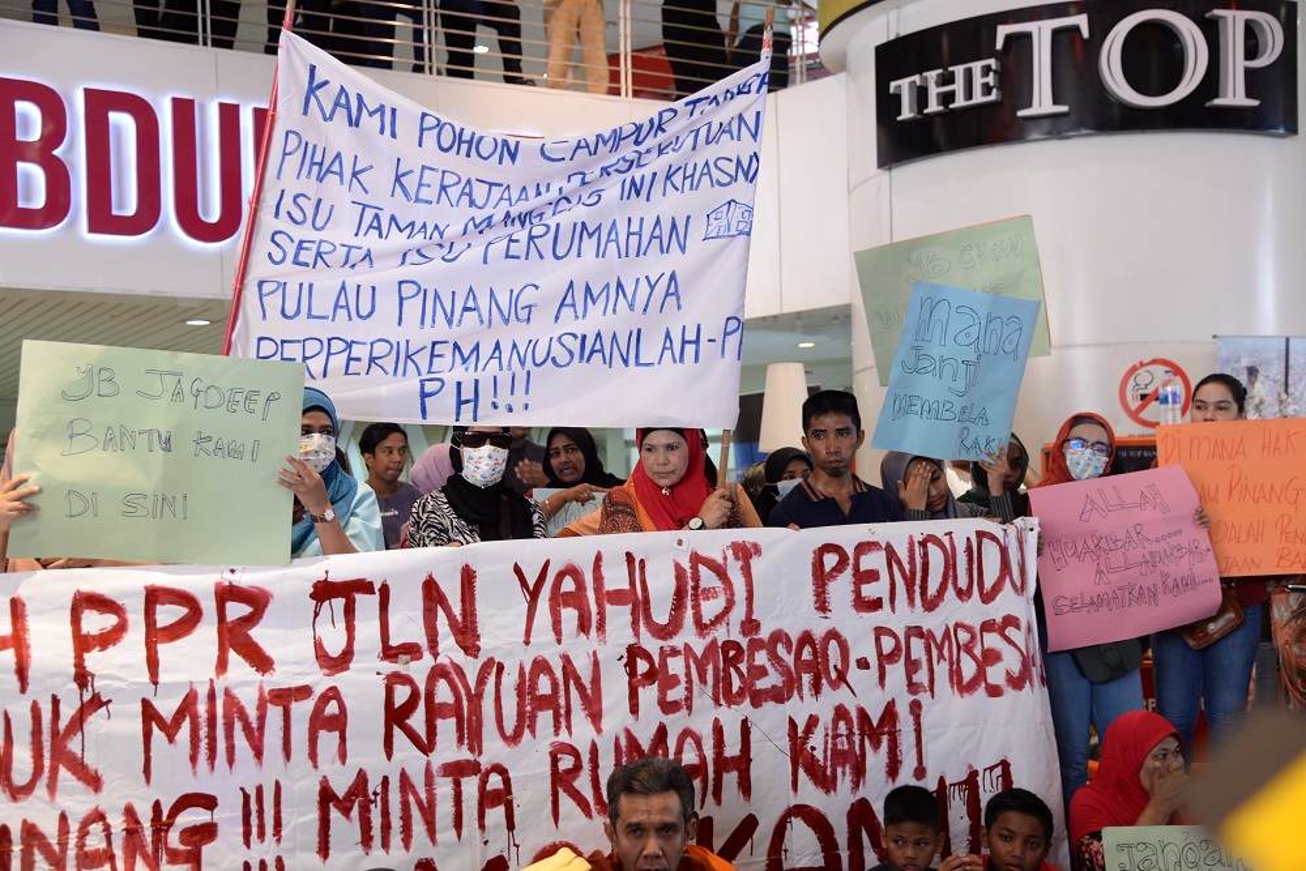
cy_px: 436
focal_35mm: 48
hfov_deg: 41.1
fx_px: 1741
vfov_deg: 28.1
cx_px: 653
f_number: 4
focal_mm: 48
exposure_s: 1/100
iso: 2000
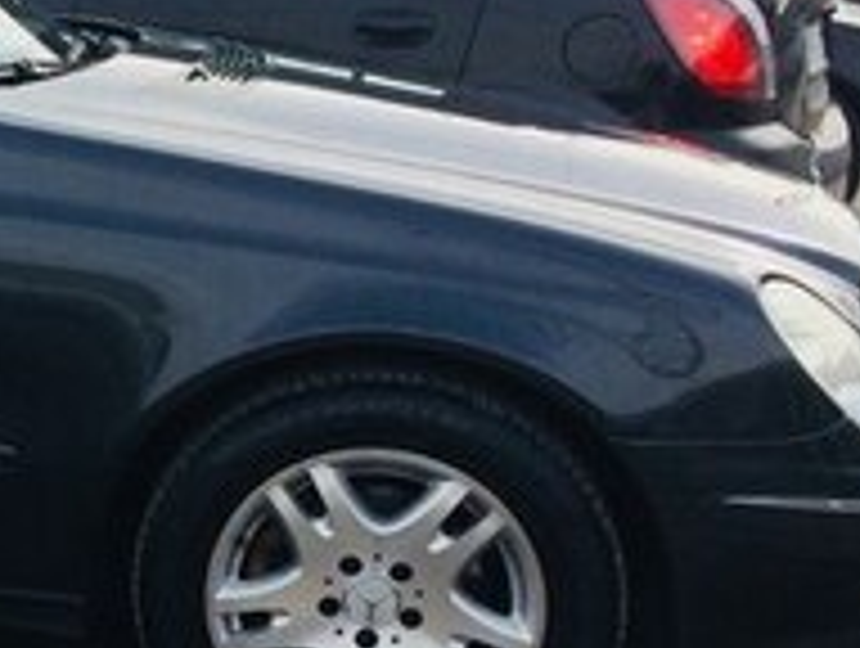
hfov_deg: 17.5
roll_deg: -1.6
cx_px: -464
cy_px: 407
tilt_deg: -12.9
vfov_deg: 14.8
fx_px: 2489
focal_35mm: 100
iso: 32
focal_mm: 4.15
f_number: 2.2
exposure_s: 1/1282
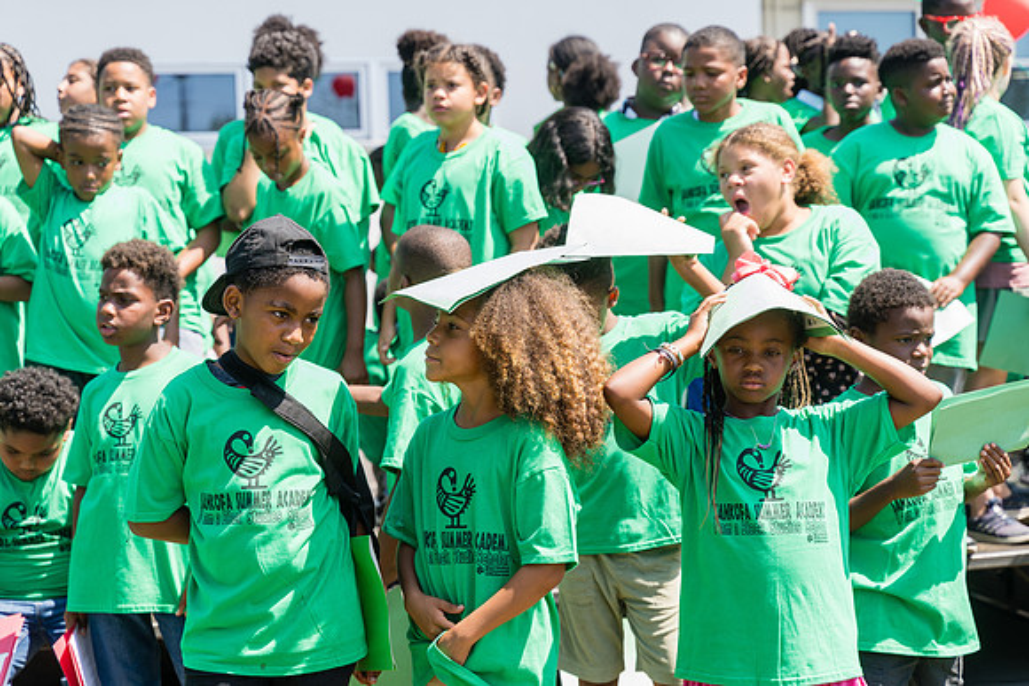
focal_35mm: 67
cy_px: 343
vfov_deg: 20.3
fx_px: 1915
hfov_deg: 30.1
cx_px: 514
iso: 100
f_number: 4
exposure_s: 1/320
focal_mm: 67
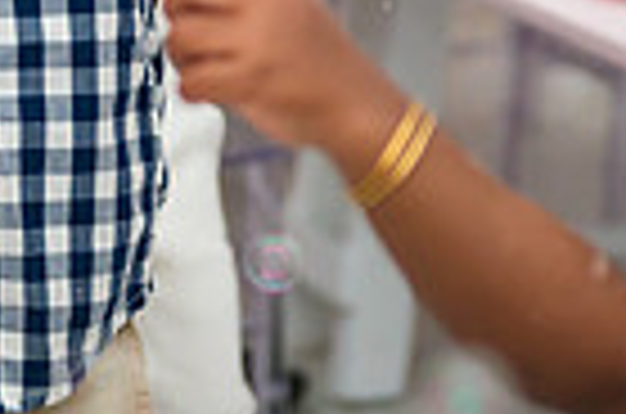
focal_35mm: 234
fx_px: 4060
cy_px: -72
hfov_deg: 8.8
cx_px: 86
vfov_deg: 5.8
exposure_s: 1/200
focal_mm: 56
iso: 1000
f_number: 3.2
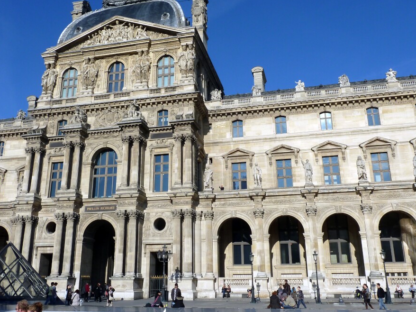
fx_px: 420
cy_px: 135
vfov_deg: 40.6
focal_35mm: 35
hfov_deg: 52.6
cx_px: 194
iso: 80
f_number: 5.6
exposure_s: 1/500
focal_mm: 5
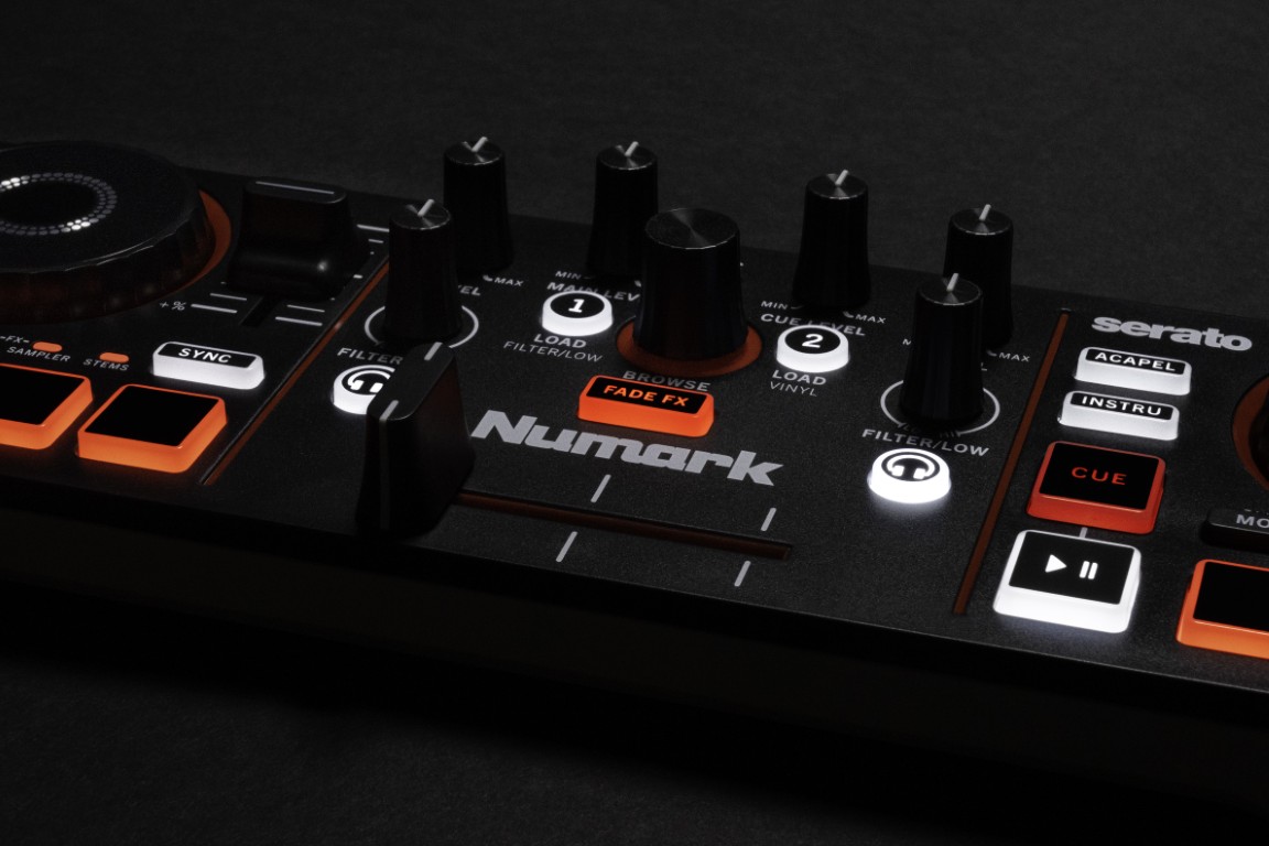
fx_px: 1375
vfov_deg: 34.2
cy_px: 423
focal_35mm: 39
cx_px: 634
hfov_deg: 49.6
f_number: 18
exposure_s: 1/5
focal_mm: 39
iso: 2000
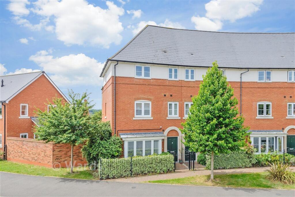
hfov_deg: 84.0
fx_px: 164
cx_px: 148
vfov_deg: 61.9
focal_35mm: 20
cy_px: 98
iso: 100
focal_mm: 20
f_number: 8
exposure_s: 1/250
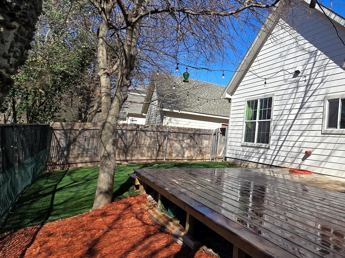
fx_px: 229
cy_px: 131
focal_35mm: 23
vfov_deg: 58.9
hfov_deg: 66.4
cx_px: 281
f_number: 2.2
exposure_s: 1/1533
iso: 50
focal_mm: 2.2
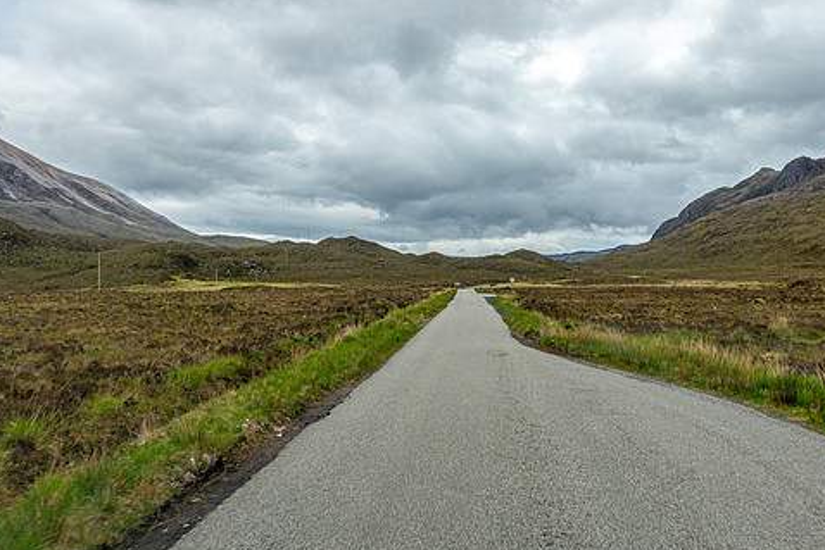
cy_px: 264
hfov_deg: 60.1
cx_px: 455
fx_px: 711
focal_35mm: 31
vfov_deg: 42.3
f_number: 5.6
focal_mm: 8.8
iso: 125
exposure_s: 1/320
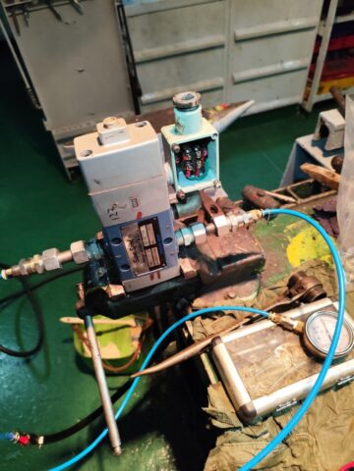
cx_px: 177
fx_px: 314
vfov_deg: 73.9
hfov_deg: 58.9
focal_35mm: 23
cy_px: 236
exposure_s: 1/50
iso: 320
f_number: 1.65
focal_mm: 6.14
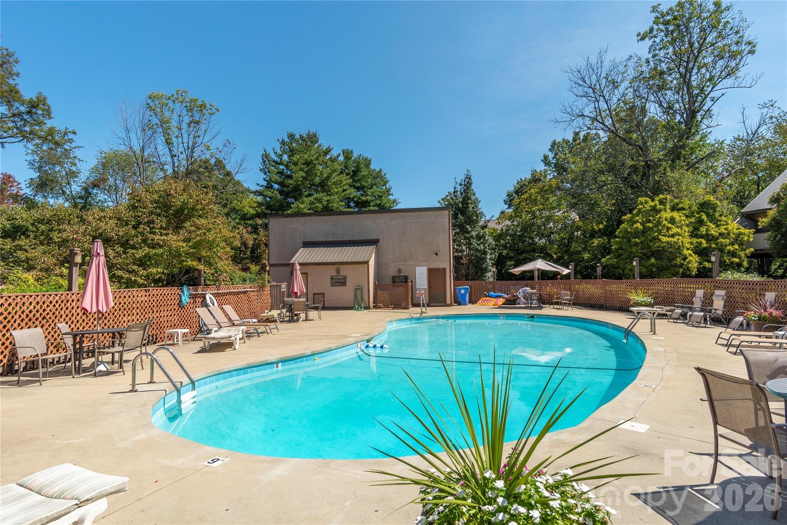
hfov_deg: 81.2
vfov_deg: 59.5
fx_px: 459
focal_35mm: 21
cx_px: 394
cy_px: 262
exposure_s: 1/800
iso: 250
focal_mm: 21
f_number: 8
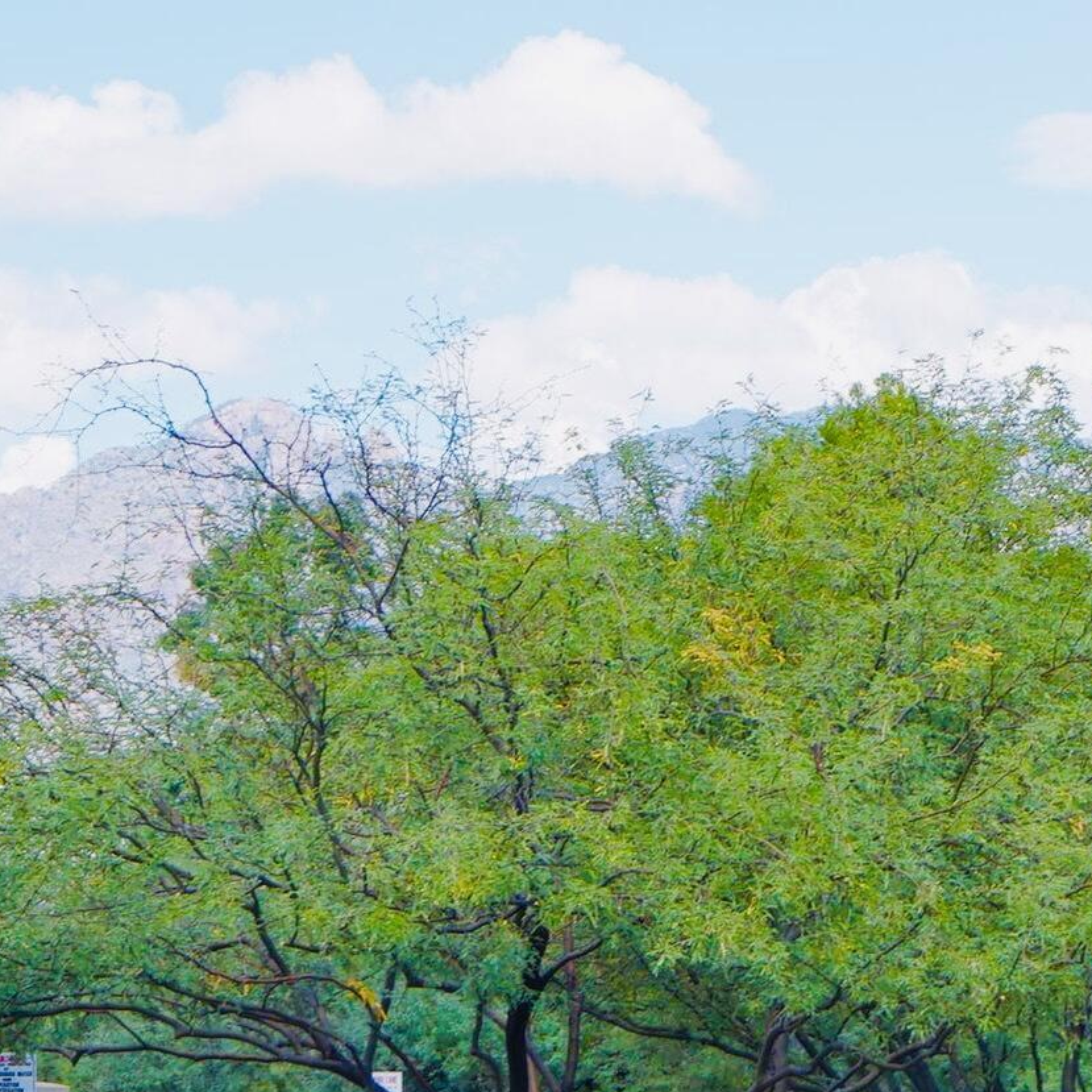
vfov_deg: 11.2
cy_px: 991
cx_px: 1112
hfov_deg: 11.2
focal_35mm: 155
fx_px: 5532
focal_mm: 42
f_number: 9
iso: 100
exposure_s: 1/100
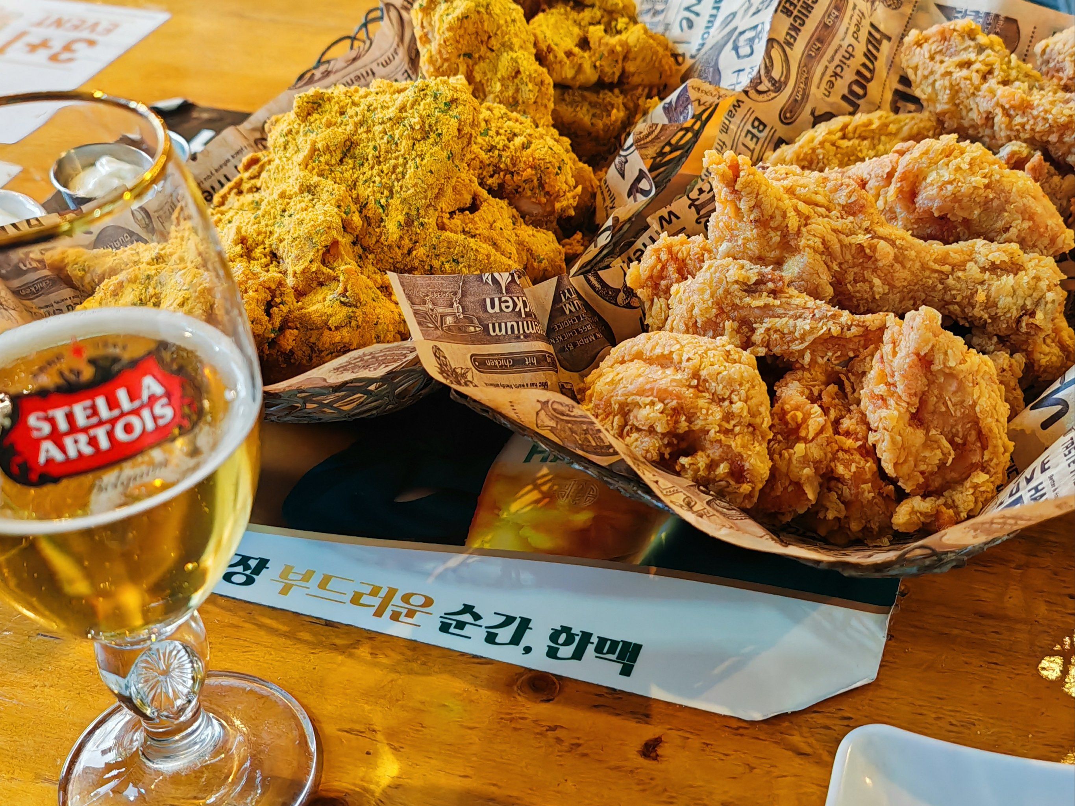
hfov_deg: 38.2
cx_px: 538
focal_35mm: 50
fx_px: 1553
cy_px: 403
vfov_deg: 29.1
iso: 640
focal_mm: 7.62
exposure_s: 1/60.2
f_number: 1.6
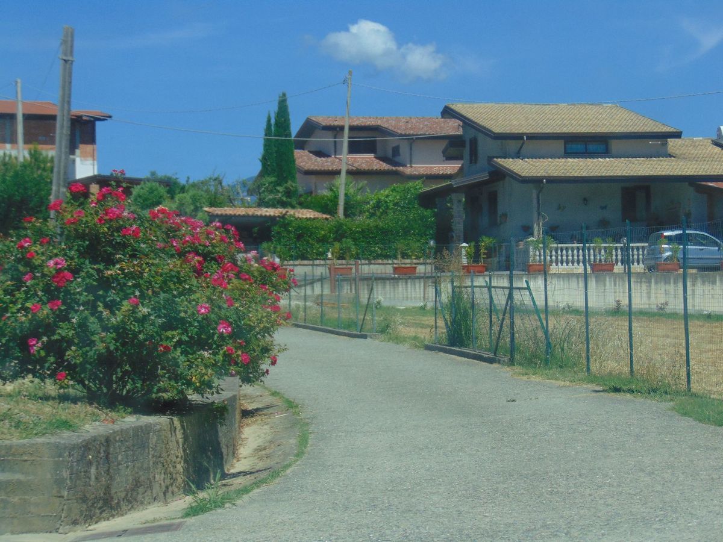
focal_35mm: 108
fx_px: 2256
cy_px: 271
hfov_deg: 18.2
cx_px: 362
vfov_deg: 13.7
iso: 80
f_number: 3.9
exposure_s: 1/800
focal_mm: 19.4
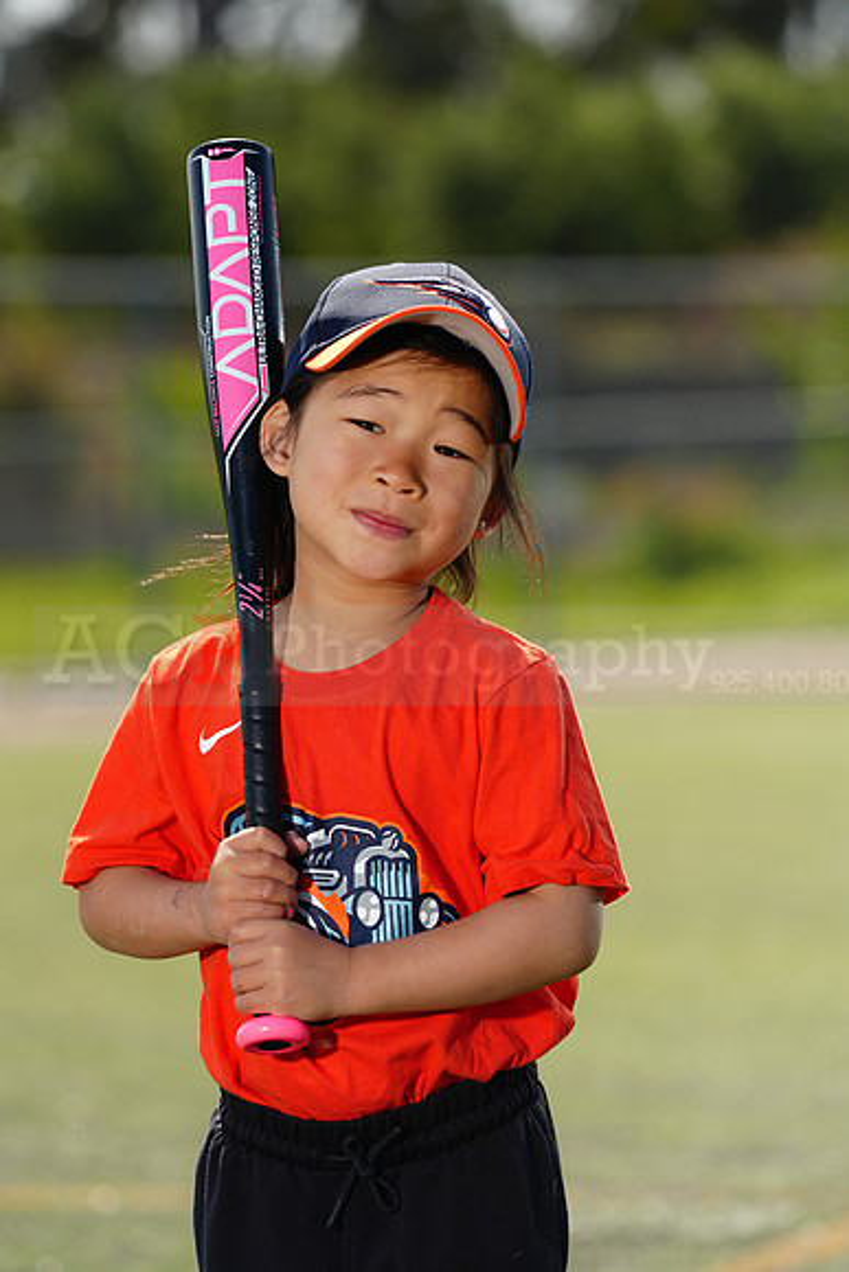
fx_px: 6964
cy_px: 636
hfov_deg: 7.0
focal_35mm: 197
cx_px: 424
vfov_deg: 10.4
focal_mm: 197
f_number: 5
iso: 50
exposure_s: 1/250
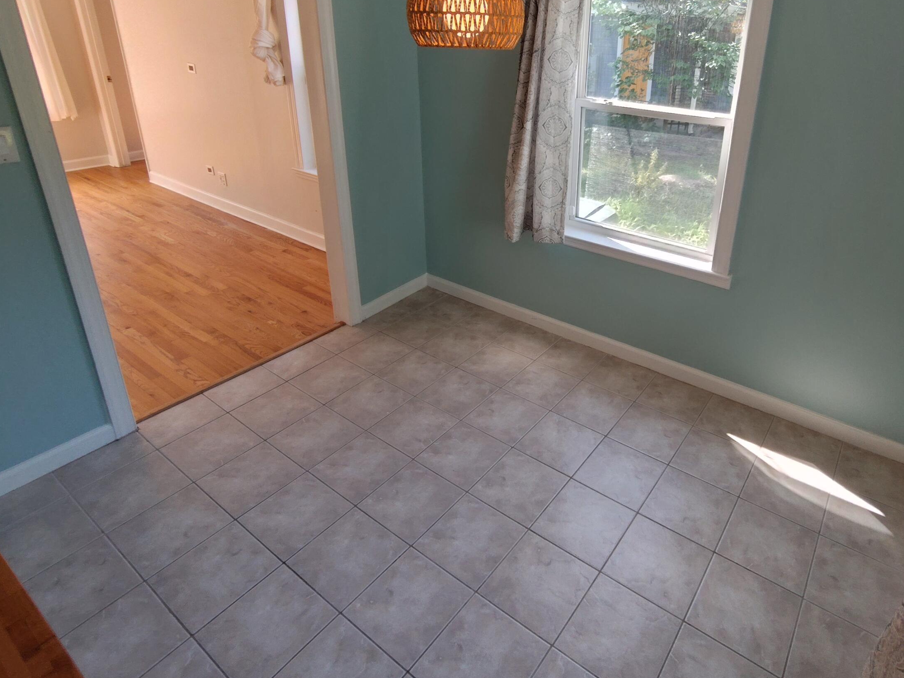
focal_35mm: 22
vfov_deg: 59.9
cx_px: 546
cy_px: 235
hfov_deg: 75.5
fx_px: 574
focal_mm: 1.66
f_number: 2.2
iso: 148
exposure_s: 1/120
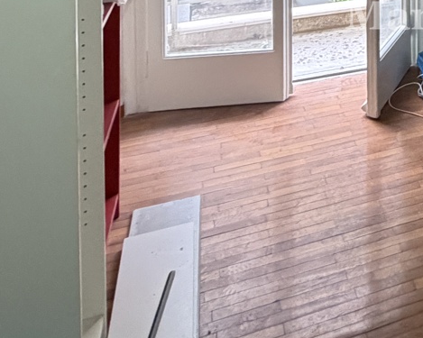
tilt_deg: -2.1
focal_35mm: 56
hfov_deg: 27.3
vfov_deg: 22.1
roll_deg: +0.1
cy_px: -179
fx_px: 701
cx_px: 570
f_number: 2.2
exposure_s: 1/83
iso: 320
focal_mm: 2.22
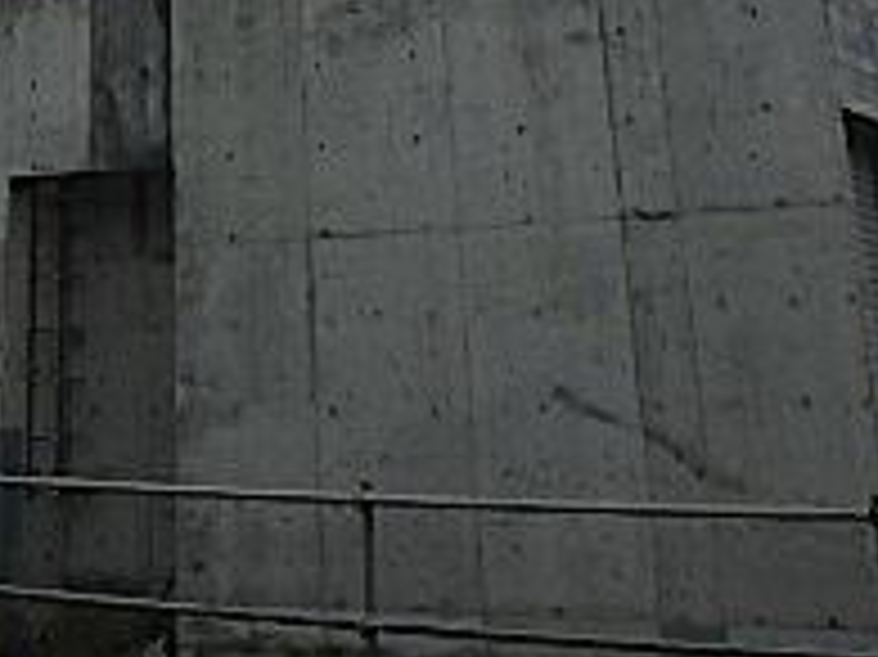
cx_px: 203
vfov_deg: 18.2
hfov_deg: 27.7
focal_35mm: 69
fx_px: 1749
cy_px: -405
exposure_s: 1/500
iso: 125
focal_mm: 3.7
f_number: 3.5
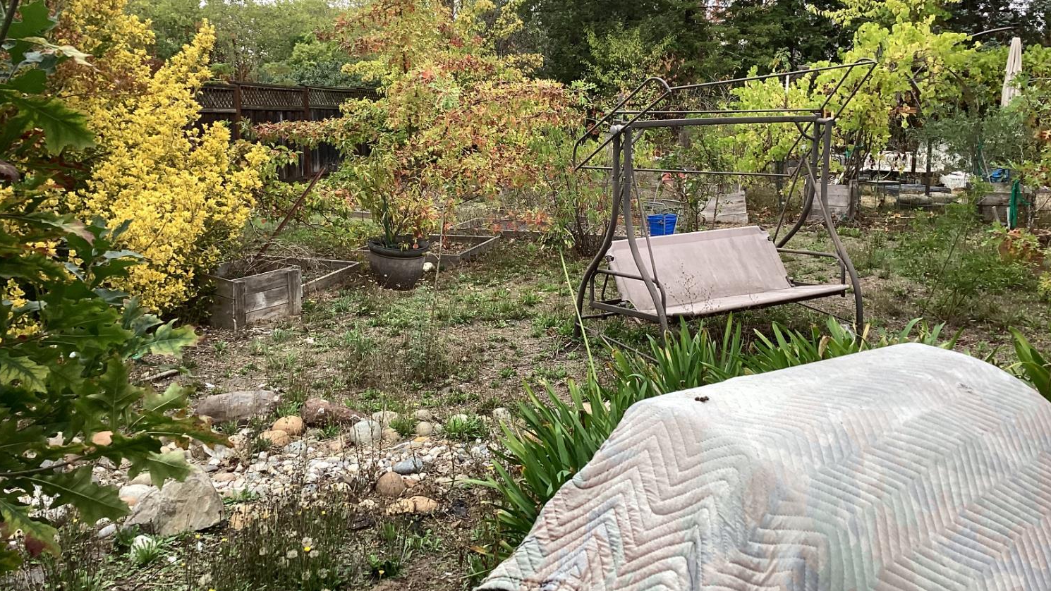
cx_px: 526
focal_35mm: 34
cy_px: 261
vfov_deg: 34.6
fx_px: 947
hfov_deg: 58.0
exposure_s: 1/100
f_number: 2.4
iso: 64
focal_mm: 3.3
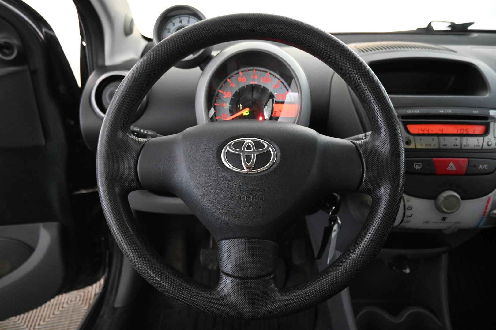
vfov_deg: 53.1
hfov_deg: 73.7
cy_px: 165
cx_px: 248
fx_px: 331
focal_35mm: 24
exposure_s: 1/25
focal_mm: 16
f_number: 3.5
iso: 3200
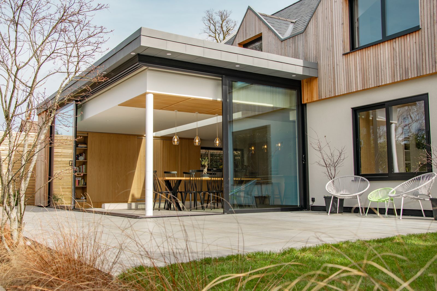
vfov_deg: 35.5
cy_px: 146
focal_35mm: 38
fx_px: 455
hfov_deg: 51.3
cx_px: 218
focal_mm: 25
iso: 100
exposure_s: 1/200
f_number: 8
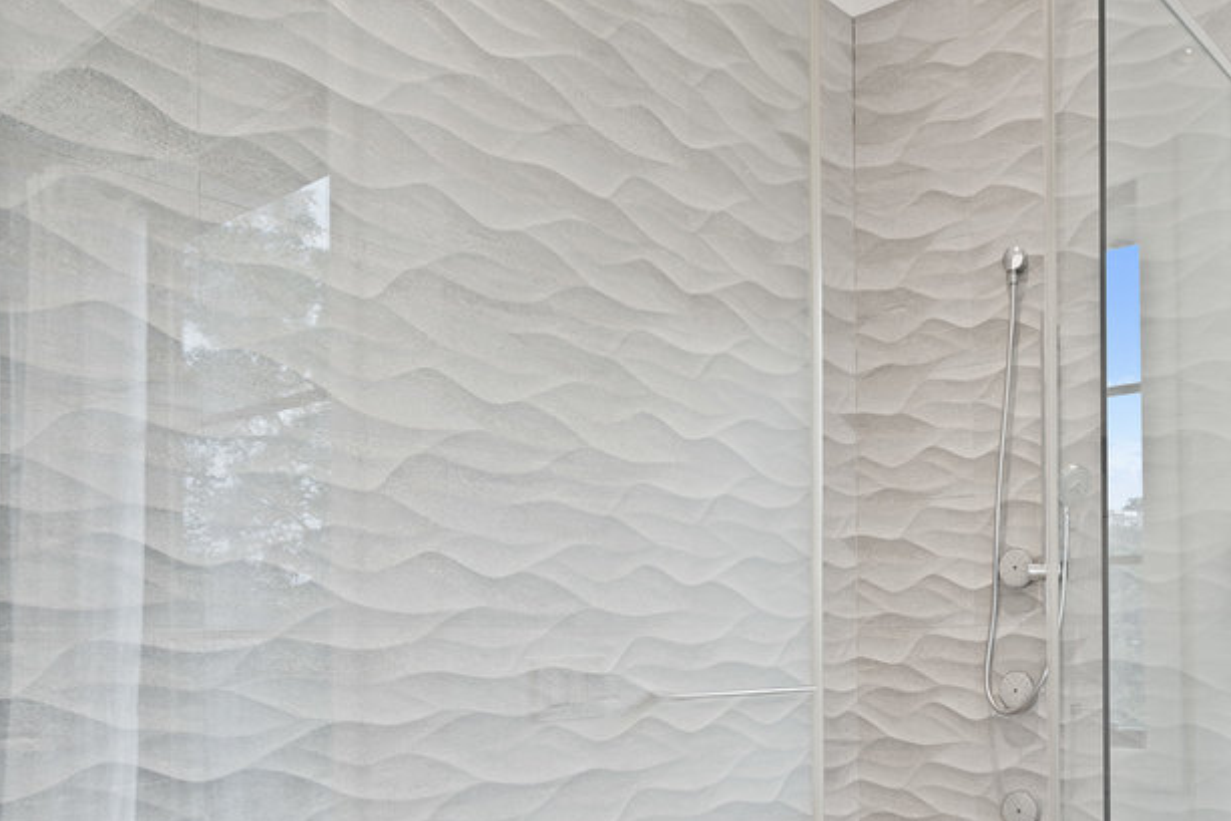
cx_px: 966
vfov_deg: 40.9
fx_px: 1060
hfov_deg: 56.4
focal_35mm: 31
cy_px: 633
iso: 320
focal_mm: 19
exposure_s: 1/1.67
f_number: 8
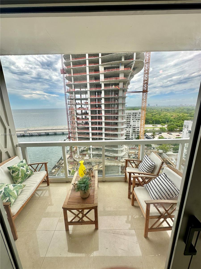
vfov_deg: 102.1
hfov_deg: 85.7
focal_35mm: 14
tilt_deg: -14.4
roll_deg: +1.3
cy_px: 134
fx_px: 108
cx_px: 100
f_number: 2.2
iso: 40
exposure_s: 1/903
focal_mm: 2.22
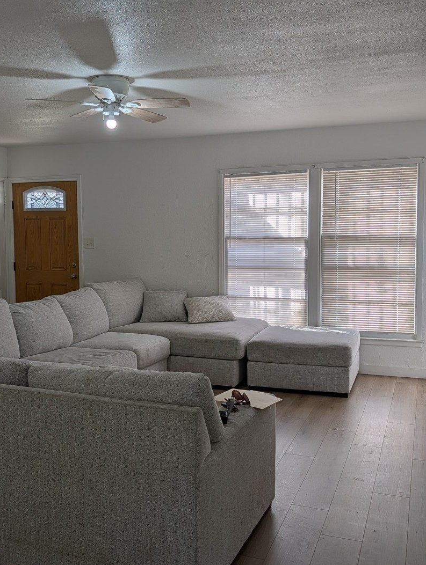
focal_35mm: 35
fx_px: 573
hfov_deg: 40.8
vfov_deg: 52.5
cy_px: 263
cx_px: 202
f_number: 1.68
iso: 18
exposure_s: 1/308
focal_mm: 6.9
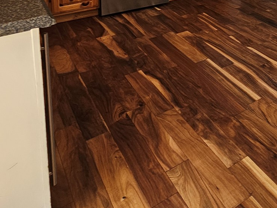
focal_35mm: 36
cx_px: 228
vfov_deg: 31.5
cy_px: -55
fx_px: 288
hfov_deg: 48.0
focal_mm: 2.2
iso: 64
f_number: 2.2
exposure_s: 1/60
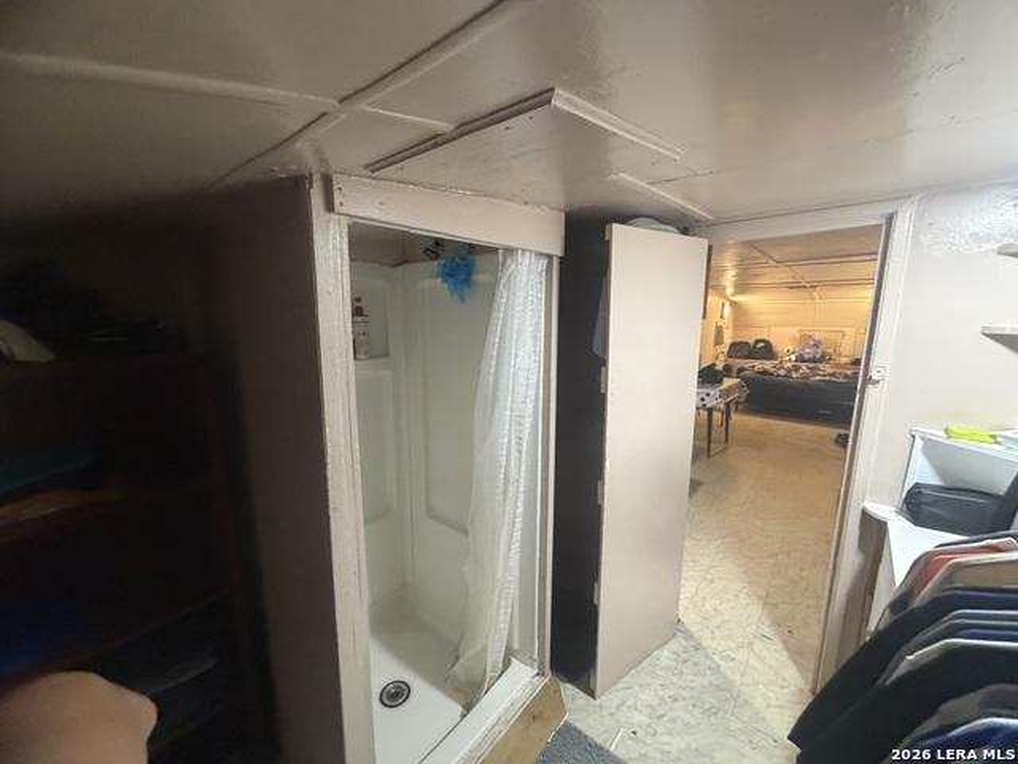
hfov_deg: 102.1
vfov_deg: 85.7
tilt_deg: -9.0
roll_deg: -0.7
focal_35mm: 14
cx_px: 509
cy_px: 382
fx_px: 412
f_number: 2.2
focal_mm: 2.22
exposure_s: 1/60
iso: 640
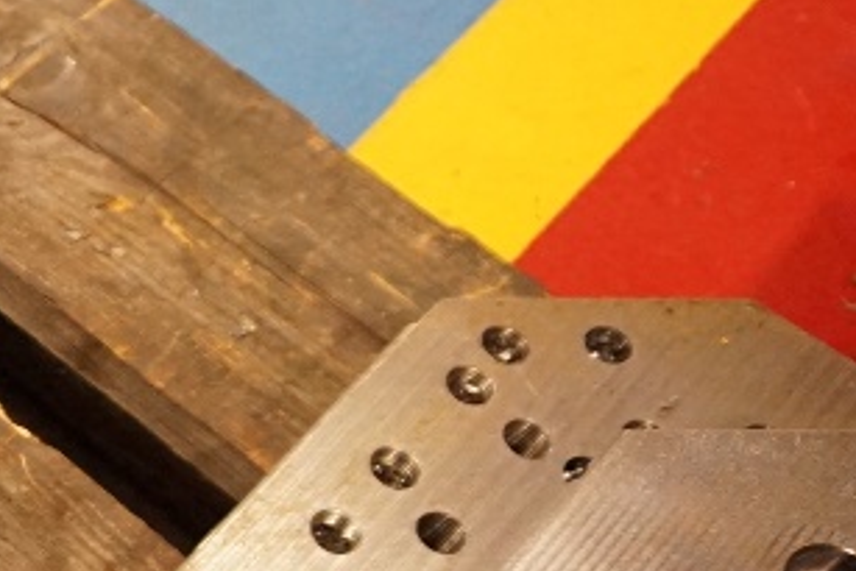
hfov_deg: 20.2
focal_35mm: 80
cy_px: 500
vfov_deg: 16.9
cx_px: -566
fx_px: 1903
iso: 3200
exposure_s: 1/160
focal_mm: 16
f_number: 3.5
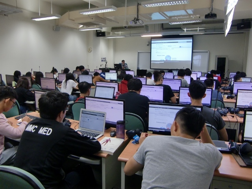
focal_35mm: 28
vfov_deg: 49.7
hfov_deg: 63.4
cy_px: 94
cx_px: 126
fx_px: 204
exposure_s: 1/60
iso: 160
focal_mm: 4.9
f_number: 2.6
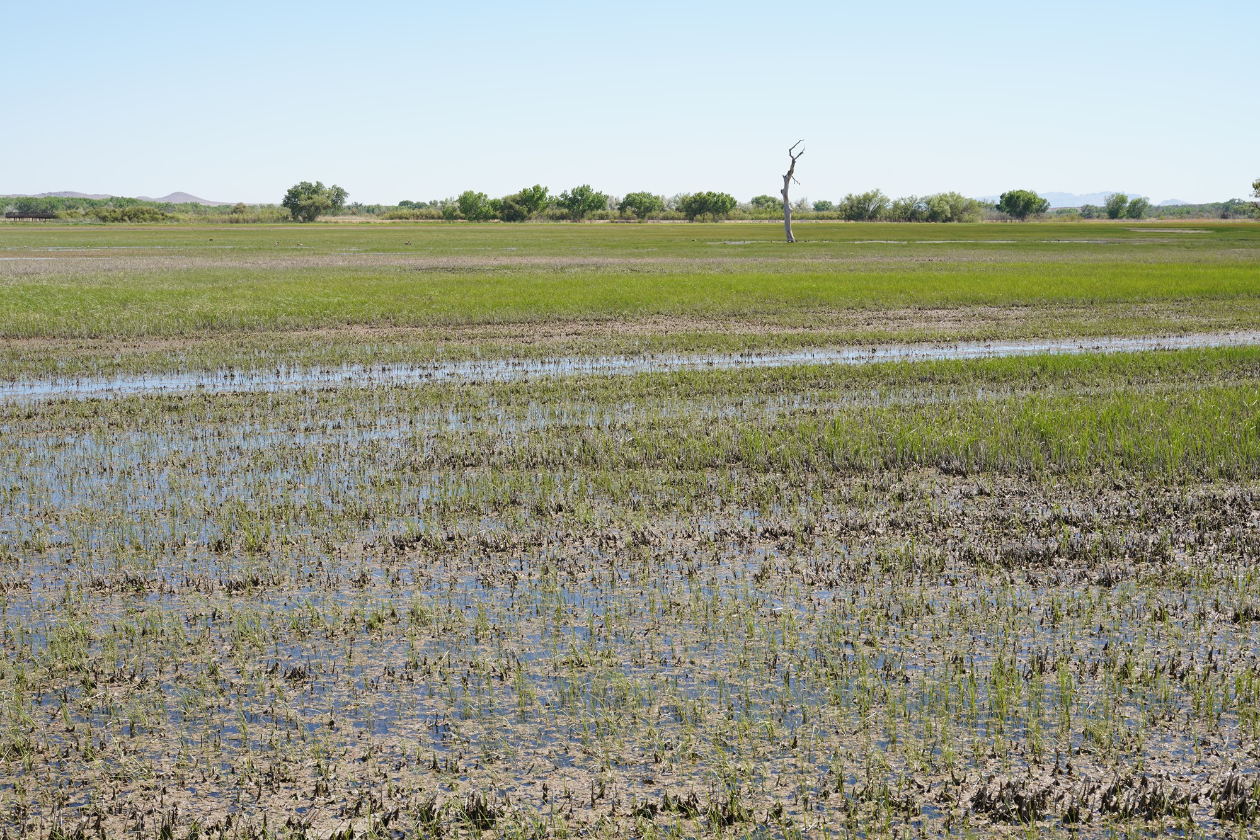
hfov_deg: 33.4
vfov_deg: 22.6
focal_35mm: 60
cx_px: 630
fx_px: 2100
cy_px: 420
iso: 100
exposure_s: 1/100
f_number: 11
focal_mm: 60
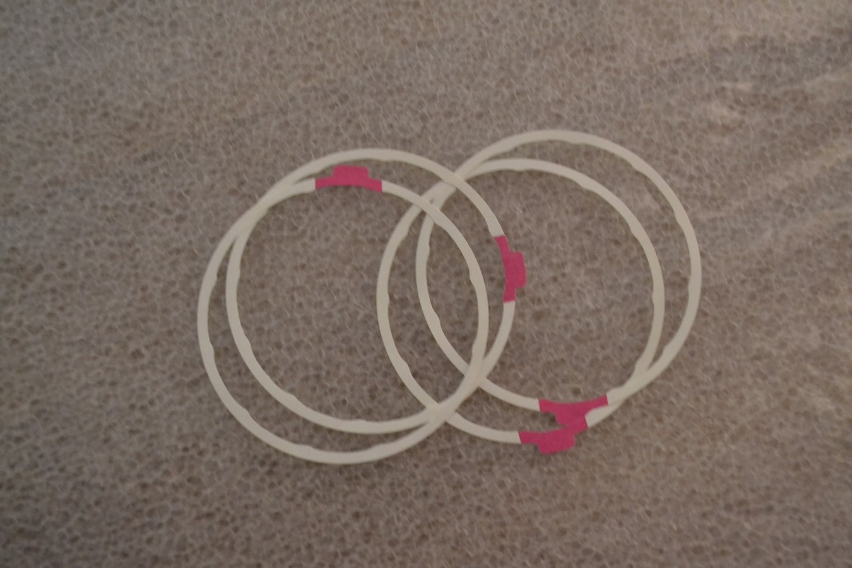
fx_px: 994
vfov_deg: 31.9
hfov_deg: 46.4
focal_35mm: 42
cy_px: 284
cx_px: 426
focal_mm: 28
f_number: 4.5
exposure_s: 1/13
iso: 3200
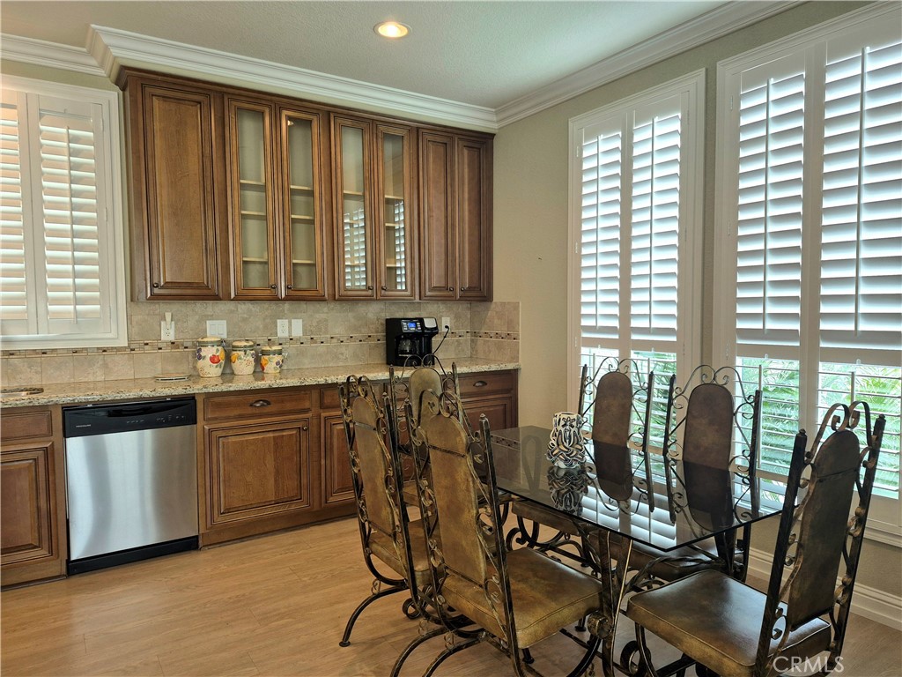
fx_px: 599
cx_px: 451
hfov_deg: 73.9
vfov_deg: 58.9
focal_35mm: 23
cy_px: 338
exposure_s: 1/120
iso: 64
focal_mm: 5.4
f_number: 1.8
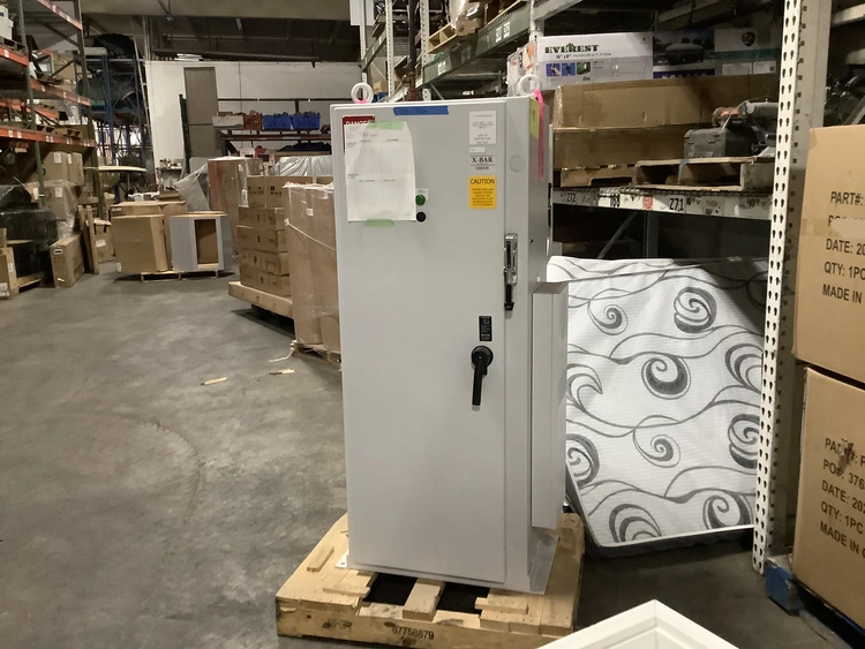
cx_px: 432
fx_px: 775
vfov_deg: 45.5
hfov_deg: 58.3
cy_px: 324
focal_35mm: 31
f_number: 2.4
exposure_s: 1/33
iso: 400
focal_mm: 3.3
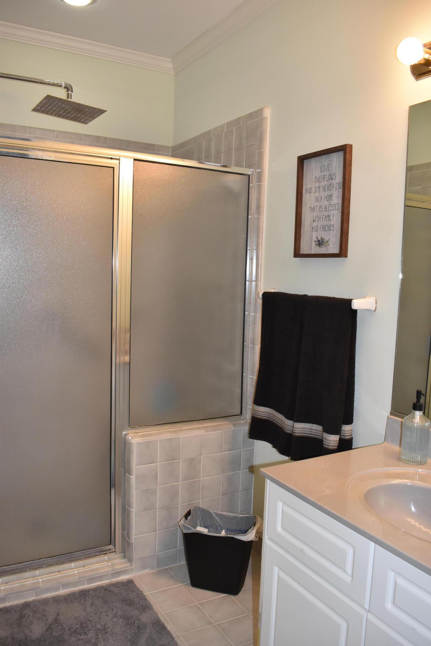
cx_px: 216
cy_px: 323
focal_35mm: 30
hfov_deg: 43.6
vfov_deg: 61.9
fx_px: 539
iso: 800
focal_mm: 20
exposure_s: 1/125
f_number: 5.6
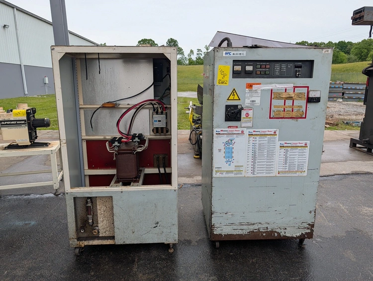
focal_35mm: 24
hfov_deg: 71.5
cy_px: 140
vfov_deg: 57.0
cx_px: 186
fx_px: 259
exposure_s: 1/1252
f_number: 1.68
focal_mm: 6.9
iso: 21
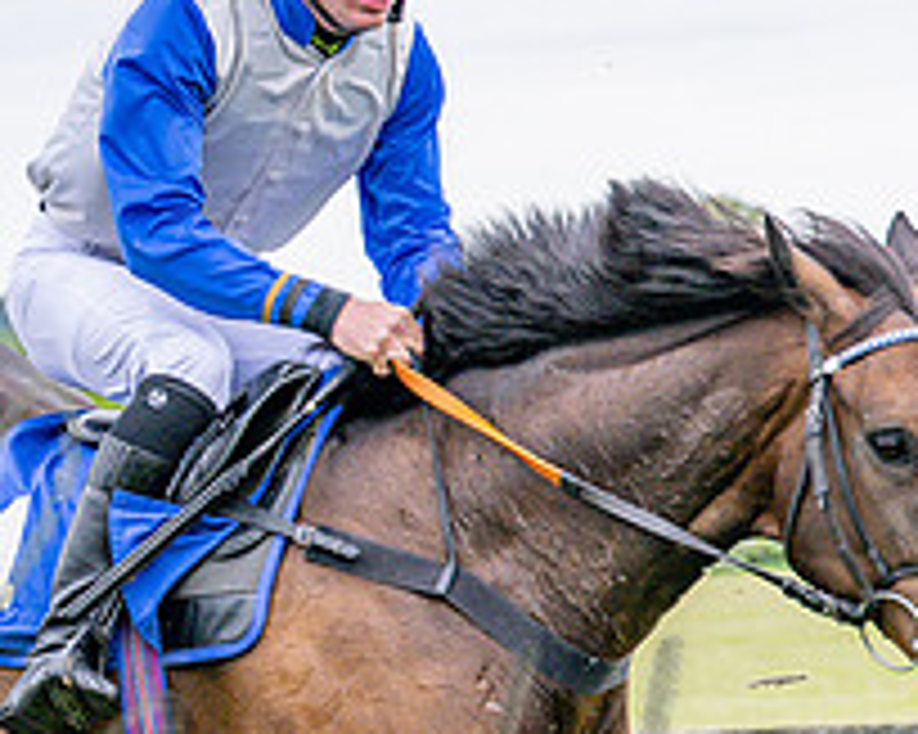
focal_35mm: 259
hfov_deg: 7.5
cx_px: 257
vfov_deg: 6.0
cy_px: 615
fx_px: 7033
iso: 400
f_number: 4
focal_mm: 70
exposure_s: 1/2000
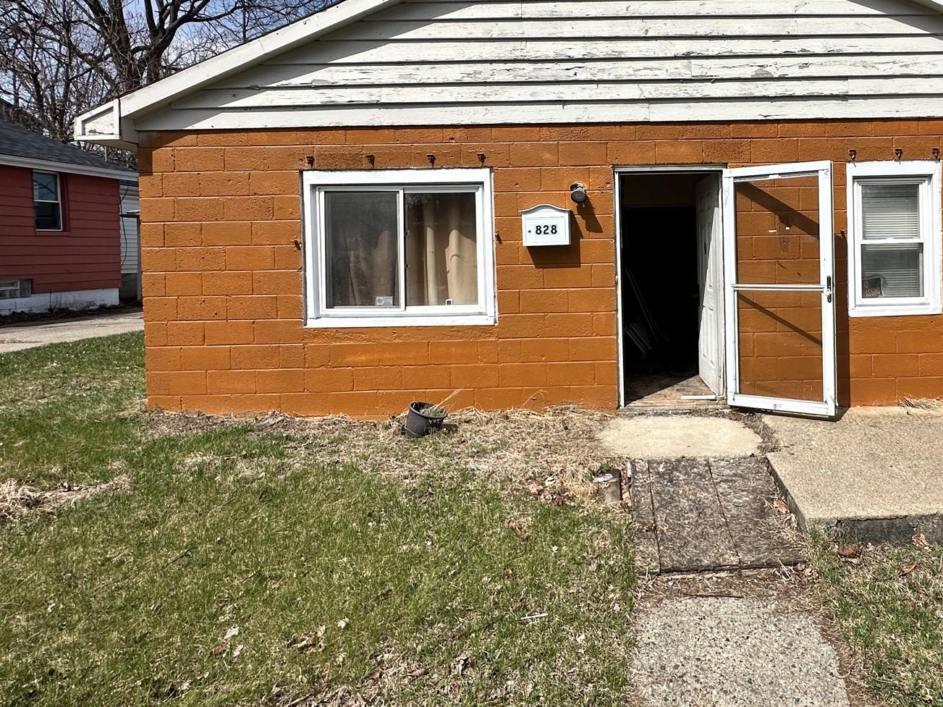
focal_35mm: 22
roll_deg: +1.9
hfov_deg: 72.9
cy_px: 257
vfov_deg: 60.1
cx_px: 664
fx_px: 599
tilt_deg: -0.5
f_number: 2.2
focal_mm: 2.22
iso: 40
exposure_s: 1/3125
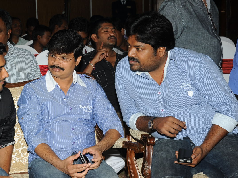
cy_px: 100
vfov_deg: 15.9
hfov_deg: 21.0
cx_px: 74
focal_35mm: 93
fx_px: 639
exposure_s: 1/125
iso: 400
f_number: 7.1
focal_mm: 65
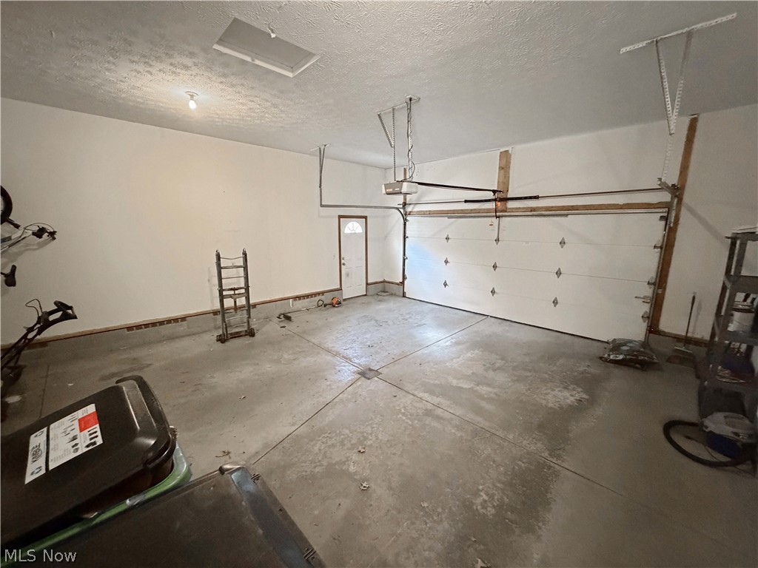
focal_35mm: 14
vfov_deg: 85.7
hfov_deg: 102.1
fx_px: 307
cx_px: 379
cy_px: 284
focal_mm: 2.22
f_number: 2.2
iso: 1000
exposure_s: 1/40
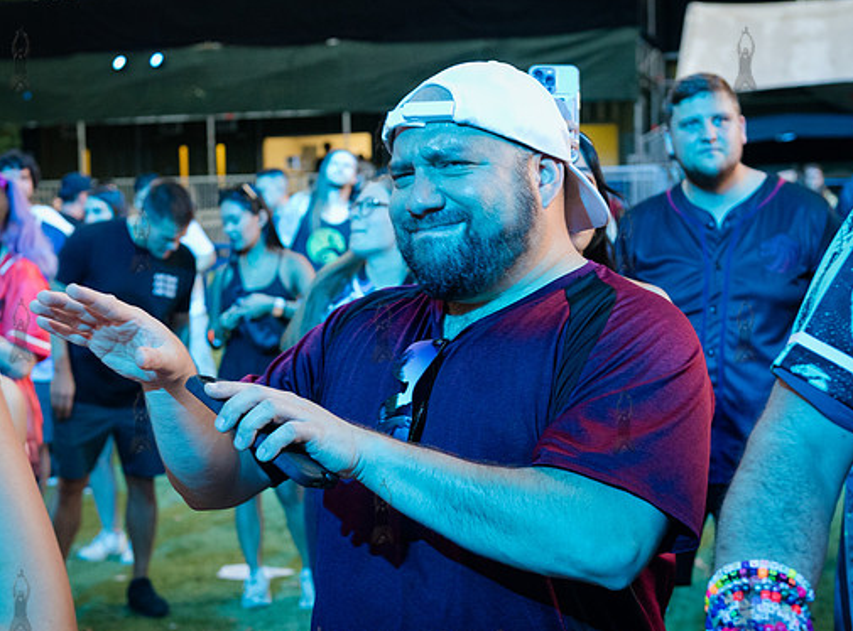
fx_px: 1595
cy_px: 326
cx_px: 372
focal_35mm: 65
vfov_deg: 22.4
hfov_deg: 29.9
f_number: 4
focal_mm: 48
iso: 3200
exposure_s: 1/250
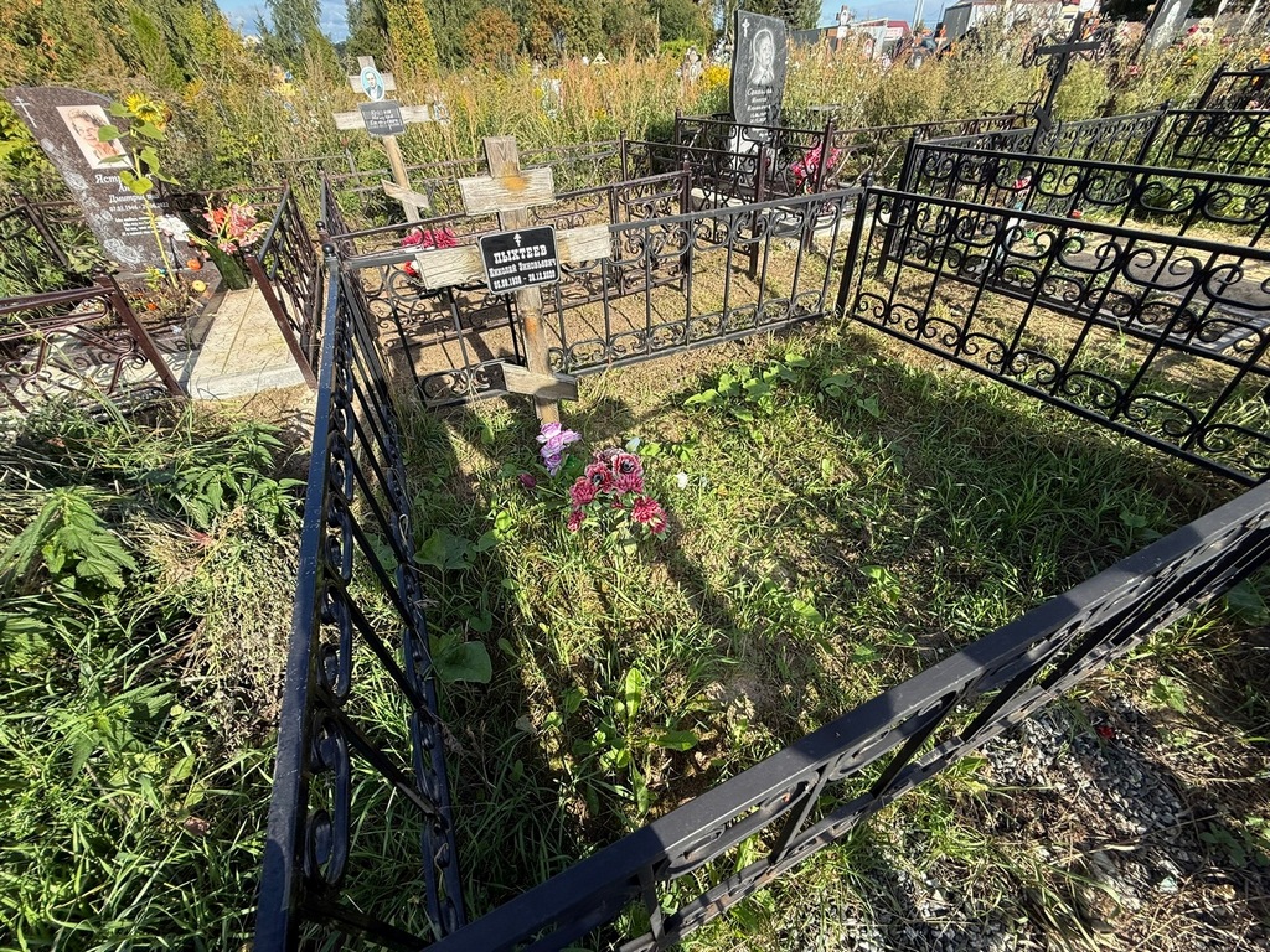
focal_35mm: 14
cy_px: 476
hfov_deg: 102.1
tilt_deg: -35.3
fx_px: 514
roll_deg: +0.3
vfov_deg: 85.7
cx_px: 635
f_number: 2.2
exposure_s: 1/658
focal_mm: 2.22
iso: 50
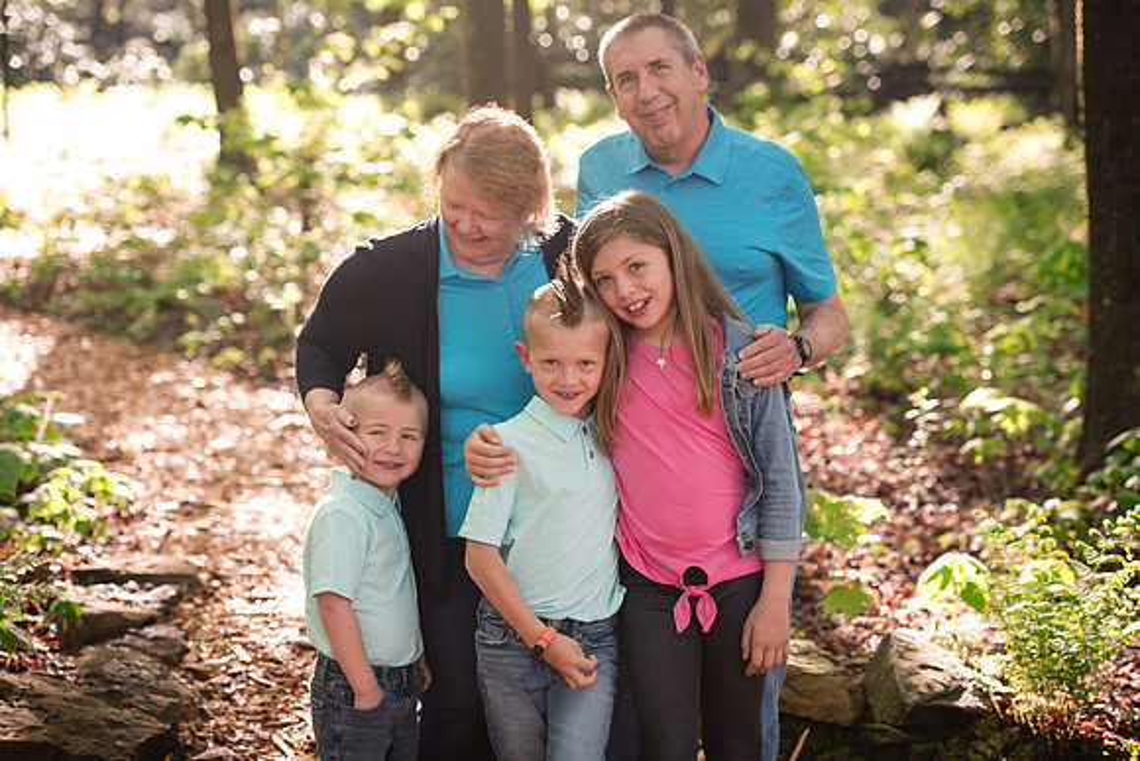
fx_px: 2692
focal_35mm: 85
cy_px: 380
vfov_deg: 16.1
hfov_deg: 23.9
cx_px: 570
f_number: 3.5
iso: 640
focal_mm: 85
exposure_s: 1/250
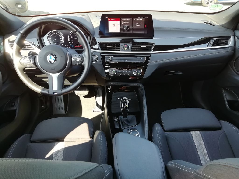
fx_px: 180
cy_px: 90
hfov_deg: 67.3
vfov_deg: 53.1
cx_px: 120
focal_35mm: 26
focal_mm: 3.21
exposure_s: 1/33.3
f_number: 2.2
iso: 64
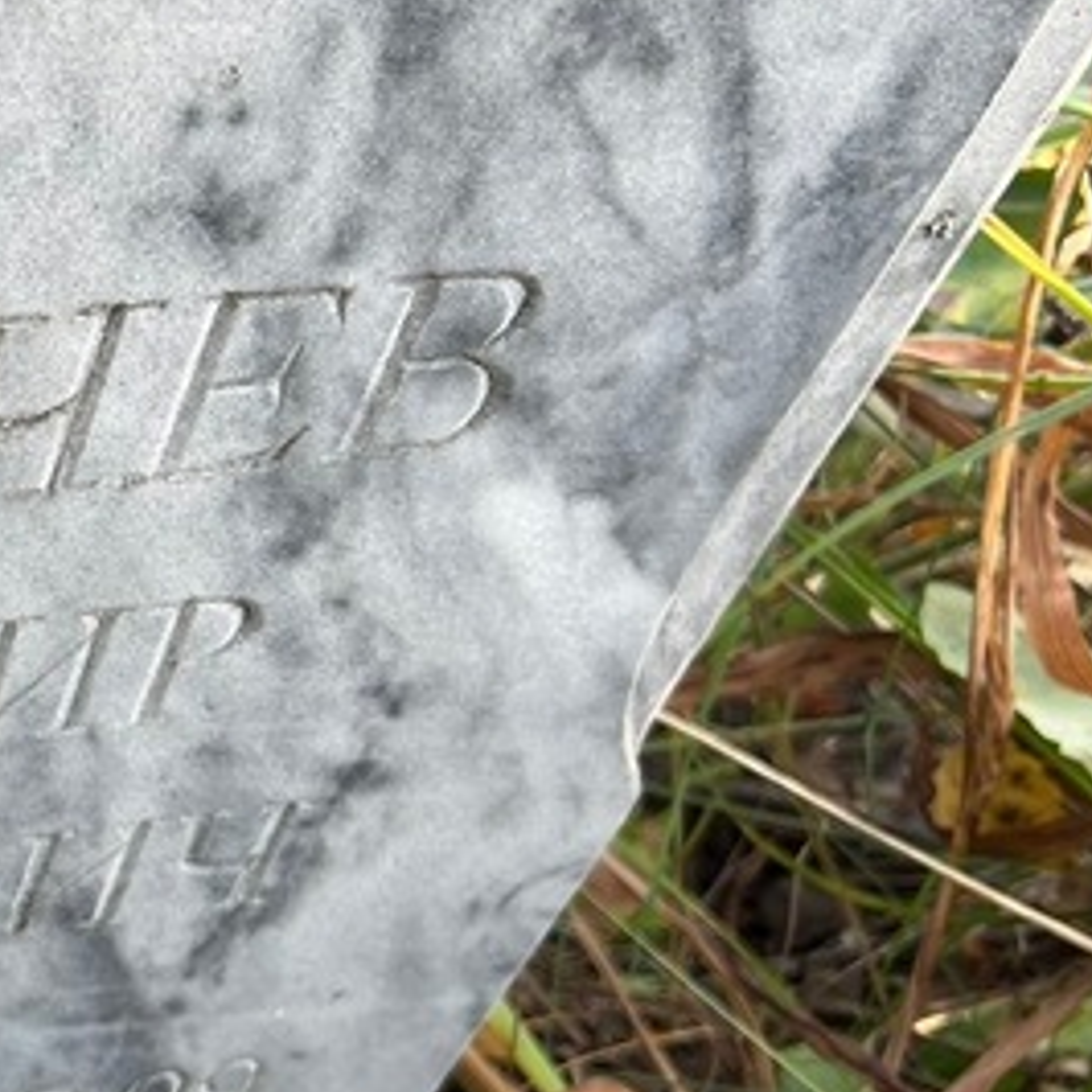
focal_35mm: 69
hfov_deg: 21.4
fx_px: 2463
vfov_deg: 24.9
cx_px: -497
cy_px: 727
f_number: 1.5
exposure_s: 1/121
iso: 32
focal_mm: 5.7
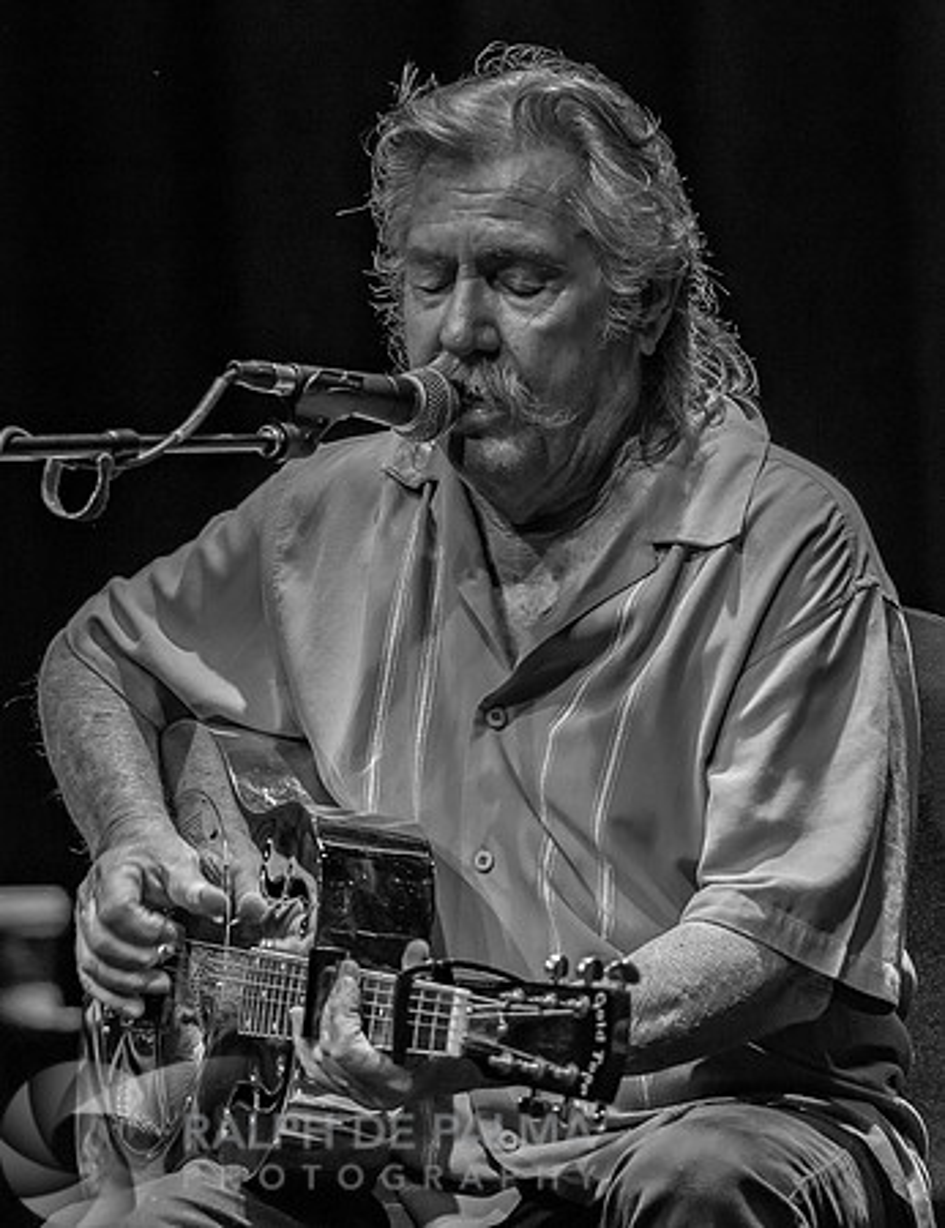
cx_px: 557
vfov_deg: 4.5
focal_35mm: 434
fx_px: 15534
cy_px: 599
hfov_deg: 3.5
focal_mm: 200
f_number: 4
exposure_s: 1/160
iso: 1600
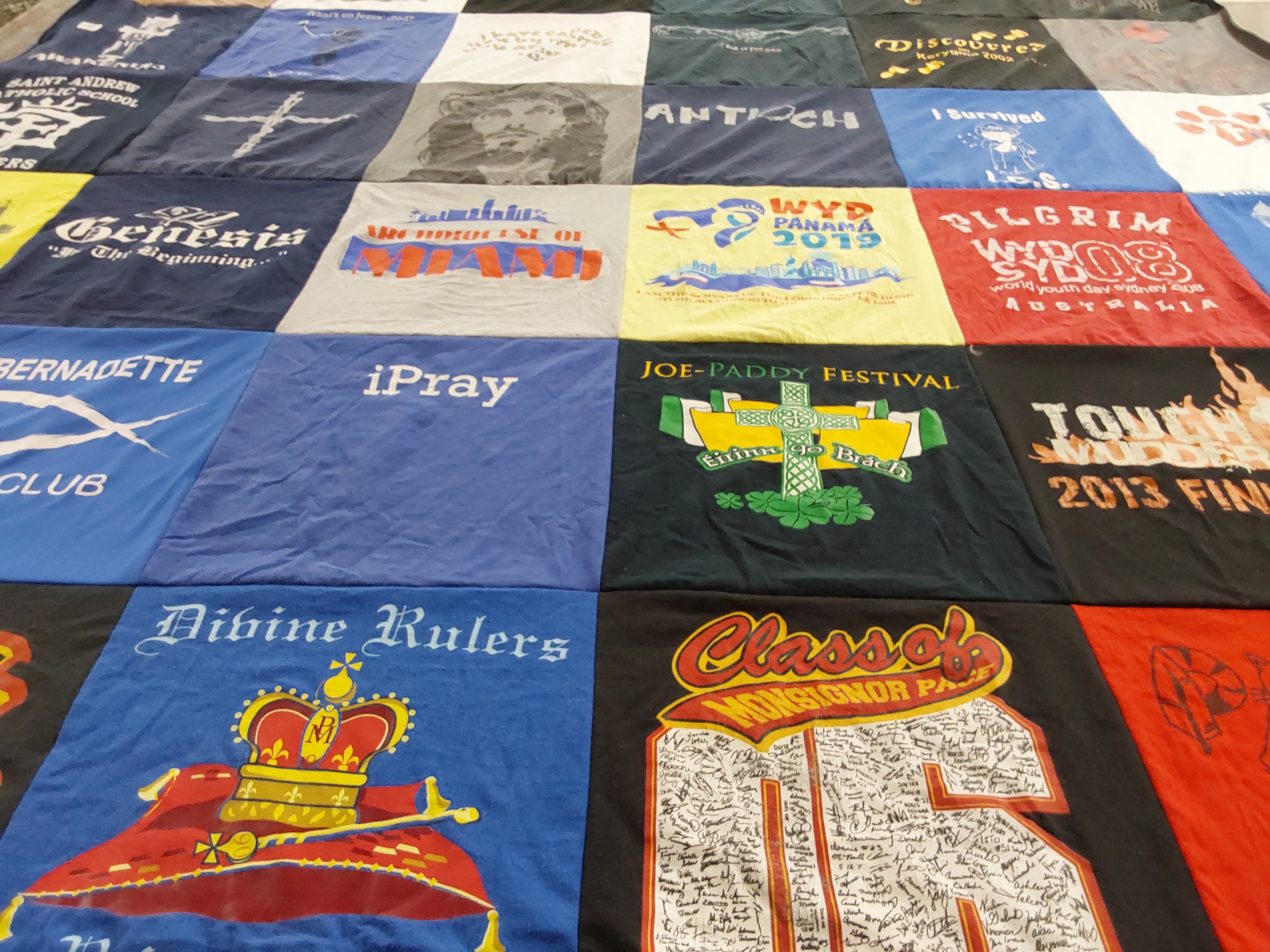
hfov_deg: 63.4
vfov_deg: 49.7
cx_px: 635
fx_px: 1027
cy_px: 476
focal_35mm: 28
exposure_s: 1/60
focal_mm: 2.91
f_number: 1.9
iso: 200
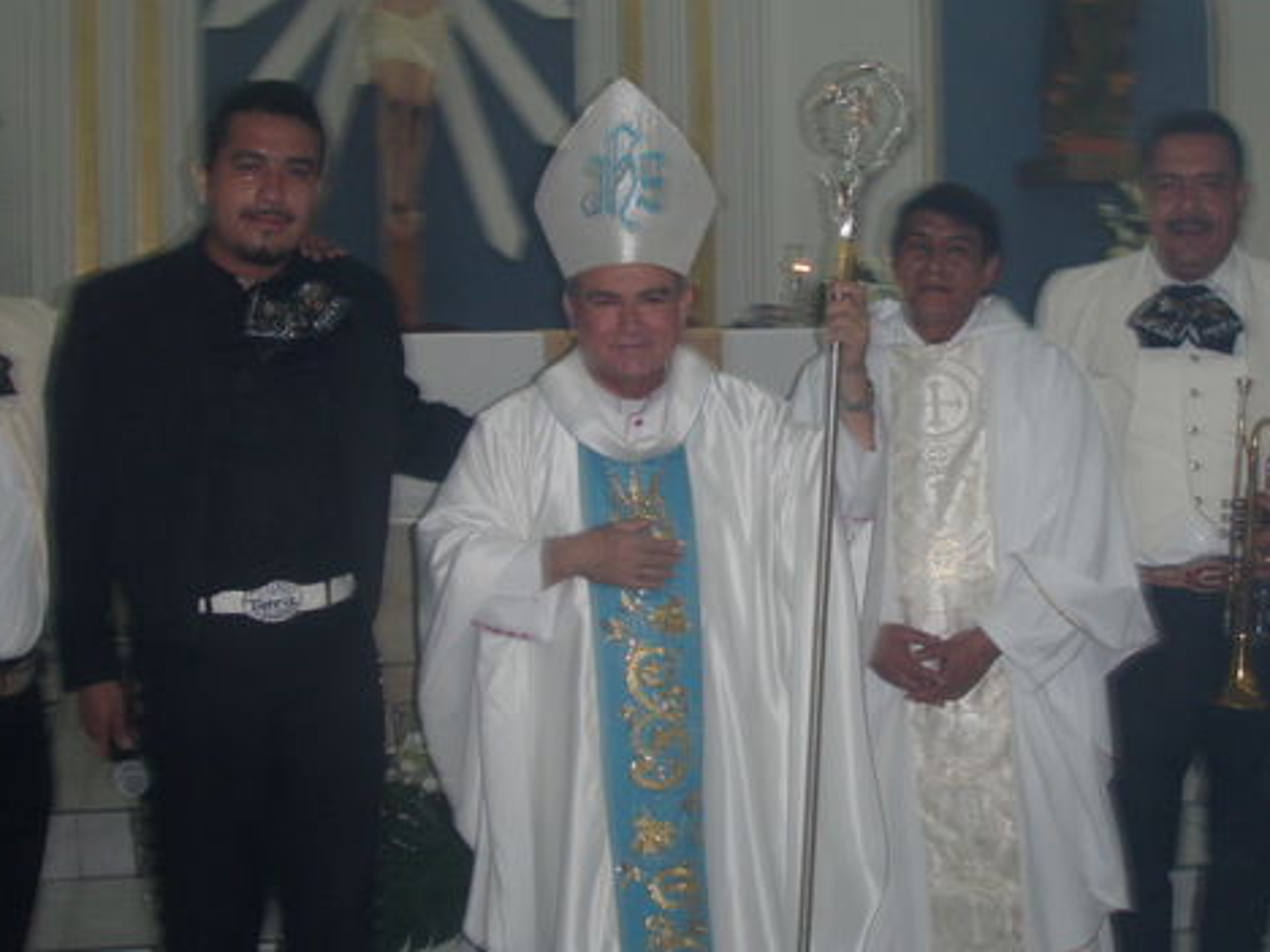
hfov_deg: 36.8
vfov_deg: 28.0
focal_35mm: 52
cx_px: 665
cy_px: 388
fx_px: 1908
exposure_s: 1/30
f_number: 3.5
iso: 100
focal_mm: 6.7
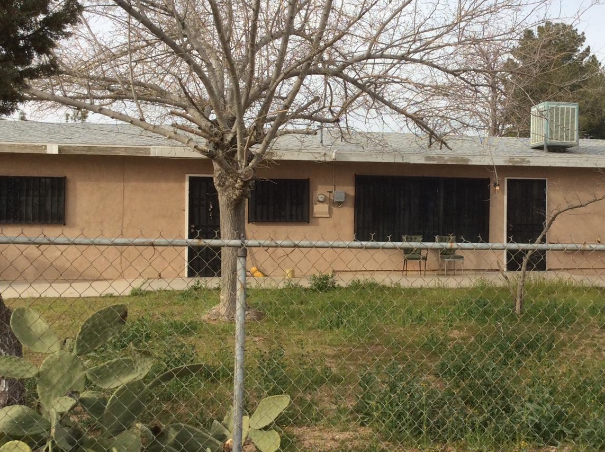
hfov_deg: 44.4
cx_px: 387
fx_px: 733
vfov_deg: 34.2
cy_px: 207
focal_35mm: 42
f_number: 2.4
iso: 32
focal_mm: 3.3
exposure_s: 1/853
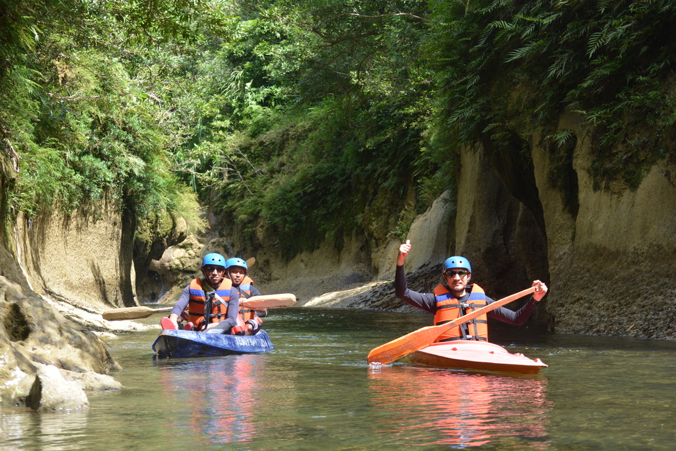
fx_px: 1549
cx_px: 338
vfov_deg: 16.6
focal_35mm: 82
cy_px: 226
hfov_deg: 24.6
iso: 200
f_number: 6.3
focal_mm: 55
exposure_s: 1/160
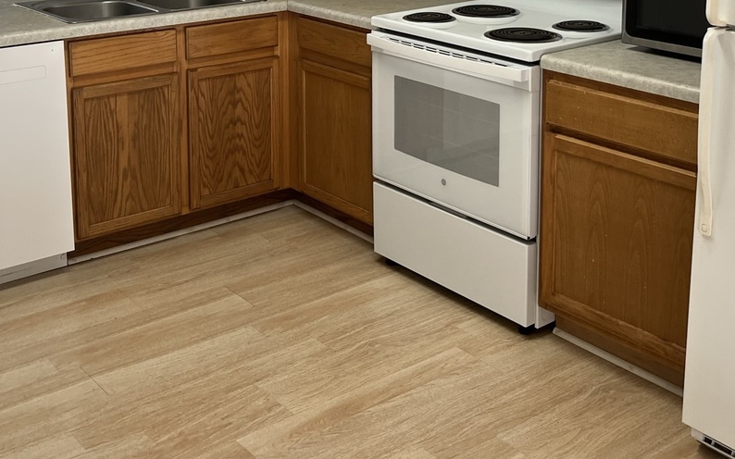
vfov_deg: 24.8
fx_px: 1001
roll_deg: +0.4
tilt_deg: -8.8
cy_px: 20
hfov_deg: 40.3
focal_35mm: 50
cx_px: 361
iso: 80
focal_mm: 5.1
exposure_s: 1/60
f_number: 1.6
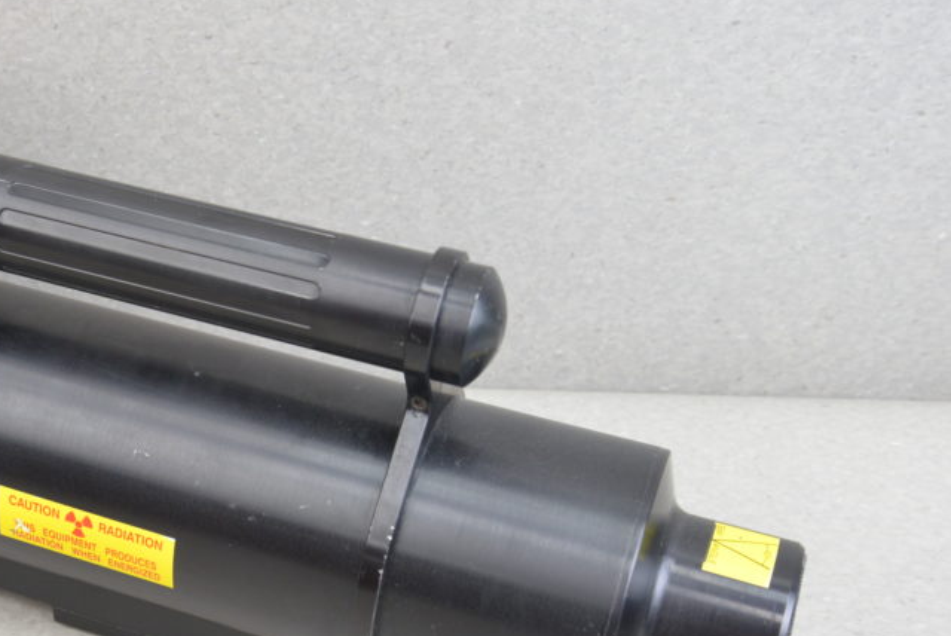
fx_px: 1692
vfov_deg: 21.2
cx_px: 217
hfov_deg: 30.8
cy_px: 416
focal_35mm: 64
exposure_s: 1/60
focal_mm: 40
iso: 1600
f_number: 7.1
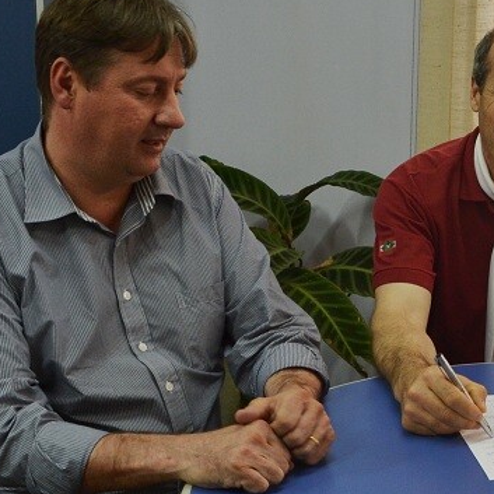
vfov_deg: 23.1
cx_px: 528
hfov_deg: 21.9
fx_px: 1211
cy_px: 264
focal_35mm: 75
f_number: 7.1
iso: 400
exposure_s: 1/20
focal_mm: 20
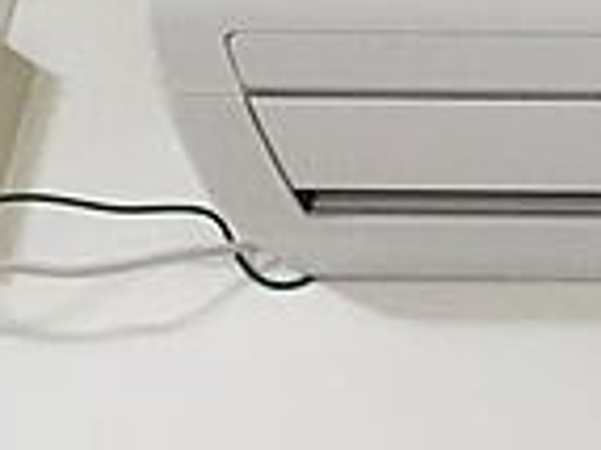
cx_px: 1025
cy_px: 50
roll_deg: -0.7
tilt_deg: +21.8
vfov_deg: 10.6
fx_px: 2411
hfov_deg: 13.1
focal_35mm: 139
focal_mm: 3.3
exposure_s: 1/40
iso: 32
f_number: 2.4
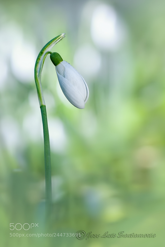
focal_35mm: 225
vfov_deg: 9.2
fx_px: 1547
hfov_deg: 6.1
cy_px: 124
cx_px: 82
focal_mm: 150
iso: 160
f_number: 4
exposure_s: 1/500
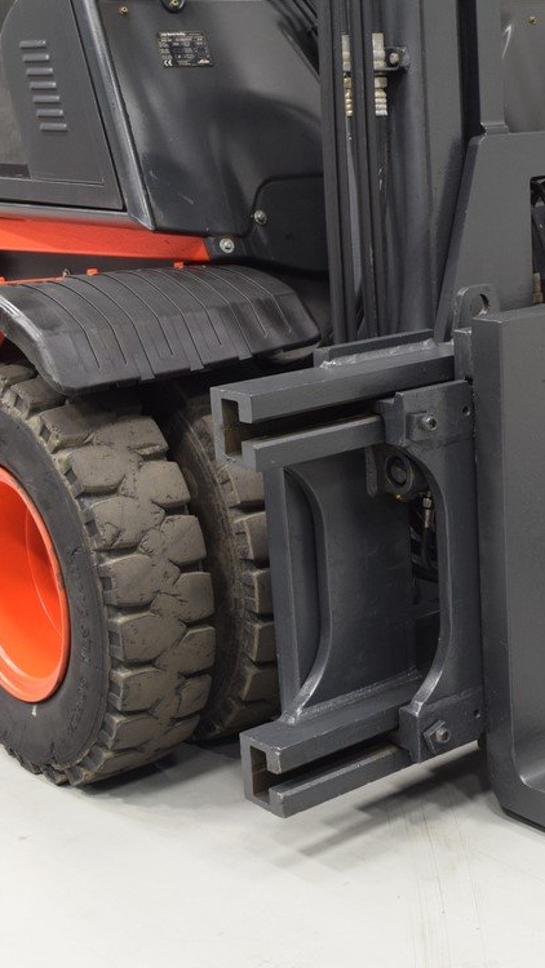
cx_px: 561
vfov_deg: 33.4
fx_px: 1614
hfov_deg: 18.6
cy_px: 462
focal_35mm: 63
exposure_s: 1/10
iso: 800
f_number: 7.1
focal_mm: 25
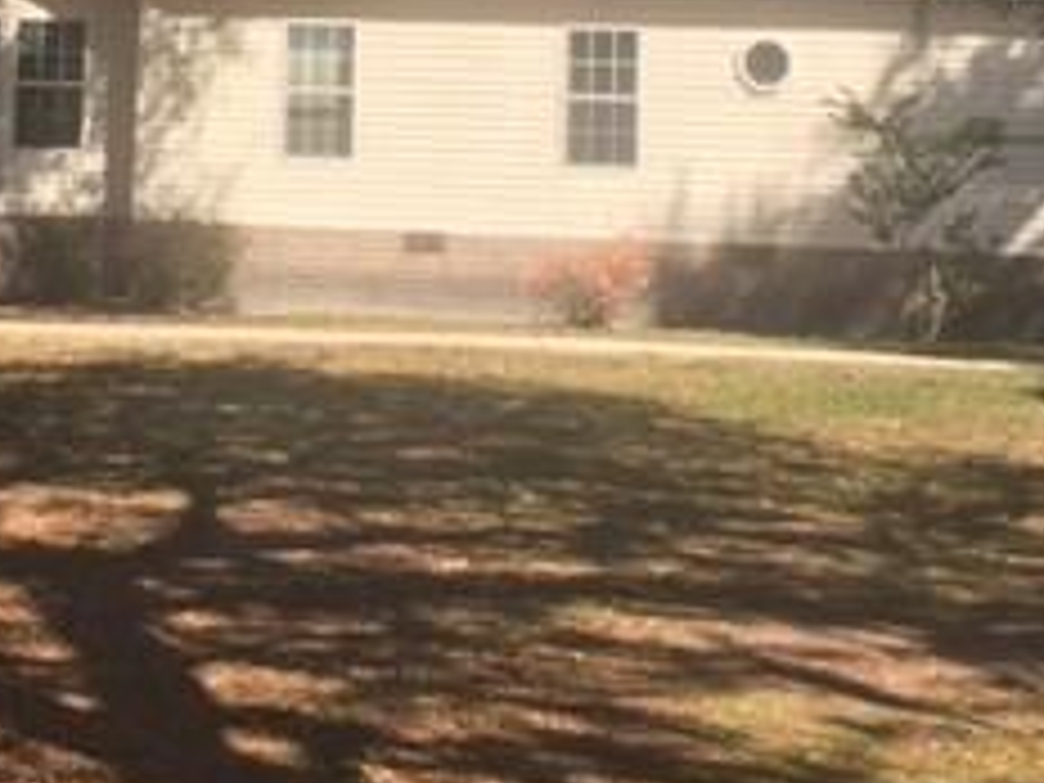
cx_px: 288
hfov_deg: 24.2
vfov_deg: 17.8
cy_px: -63
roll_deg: -1.4
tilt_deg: +6.4
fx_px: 2413
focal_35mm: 80
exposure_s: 1/761
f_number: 2.2
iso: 25
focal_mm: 4.15
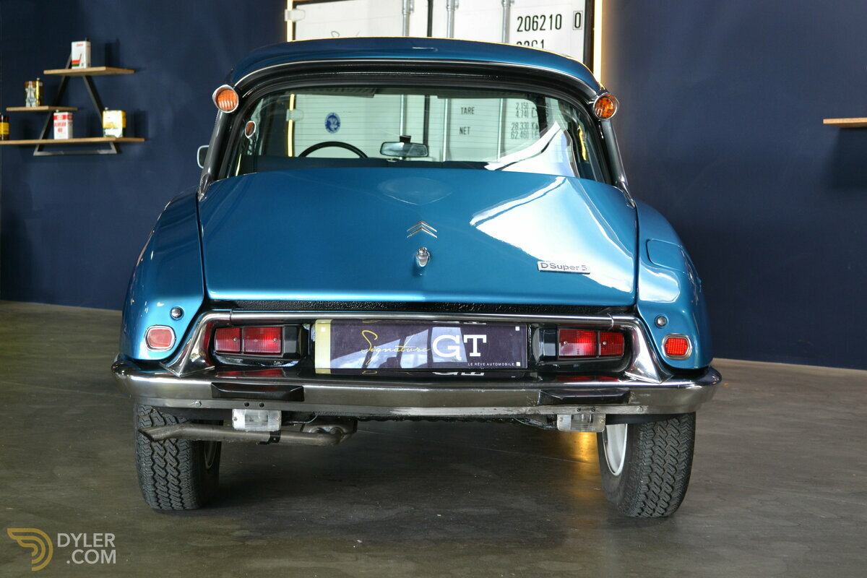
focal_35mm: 52
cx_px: 434
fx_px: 1264
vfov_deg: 25.8
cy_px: 289
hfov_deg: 37.9
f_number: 5
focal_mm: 35
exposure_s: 1/40
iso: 400
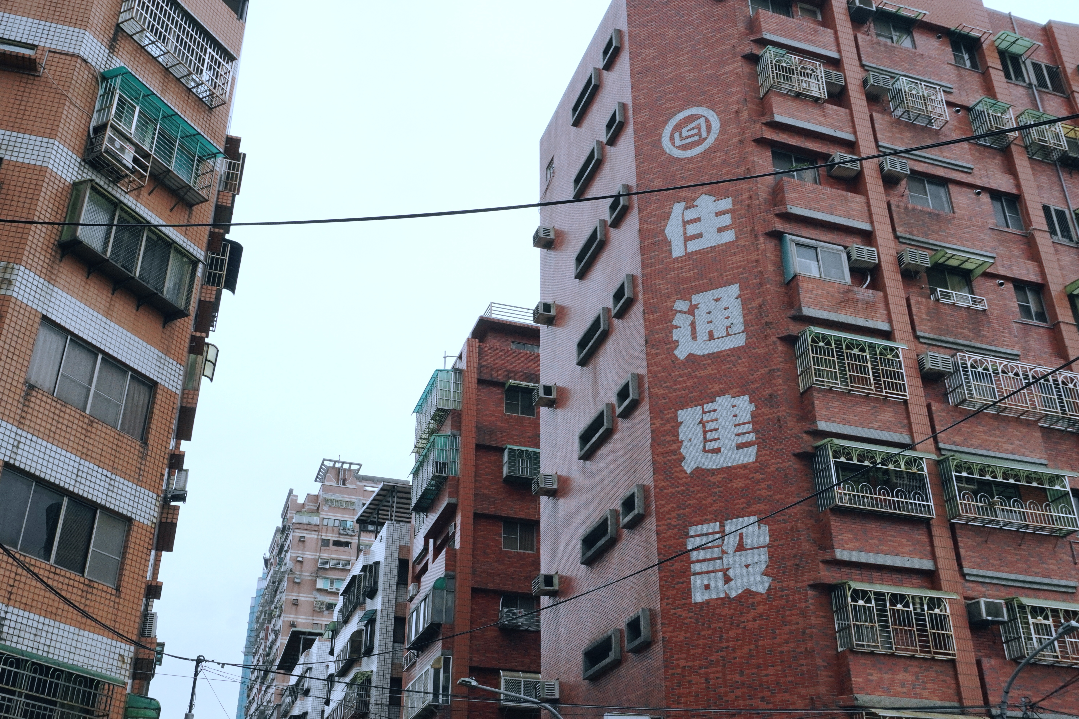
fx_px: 1079
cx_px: 540
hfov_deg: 53.1
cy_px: 360
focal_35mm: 36
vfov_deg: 36.9
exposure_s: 1/60.2
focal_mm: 24
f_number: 13
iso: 640
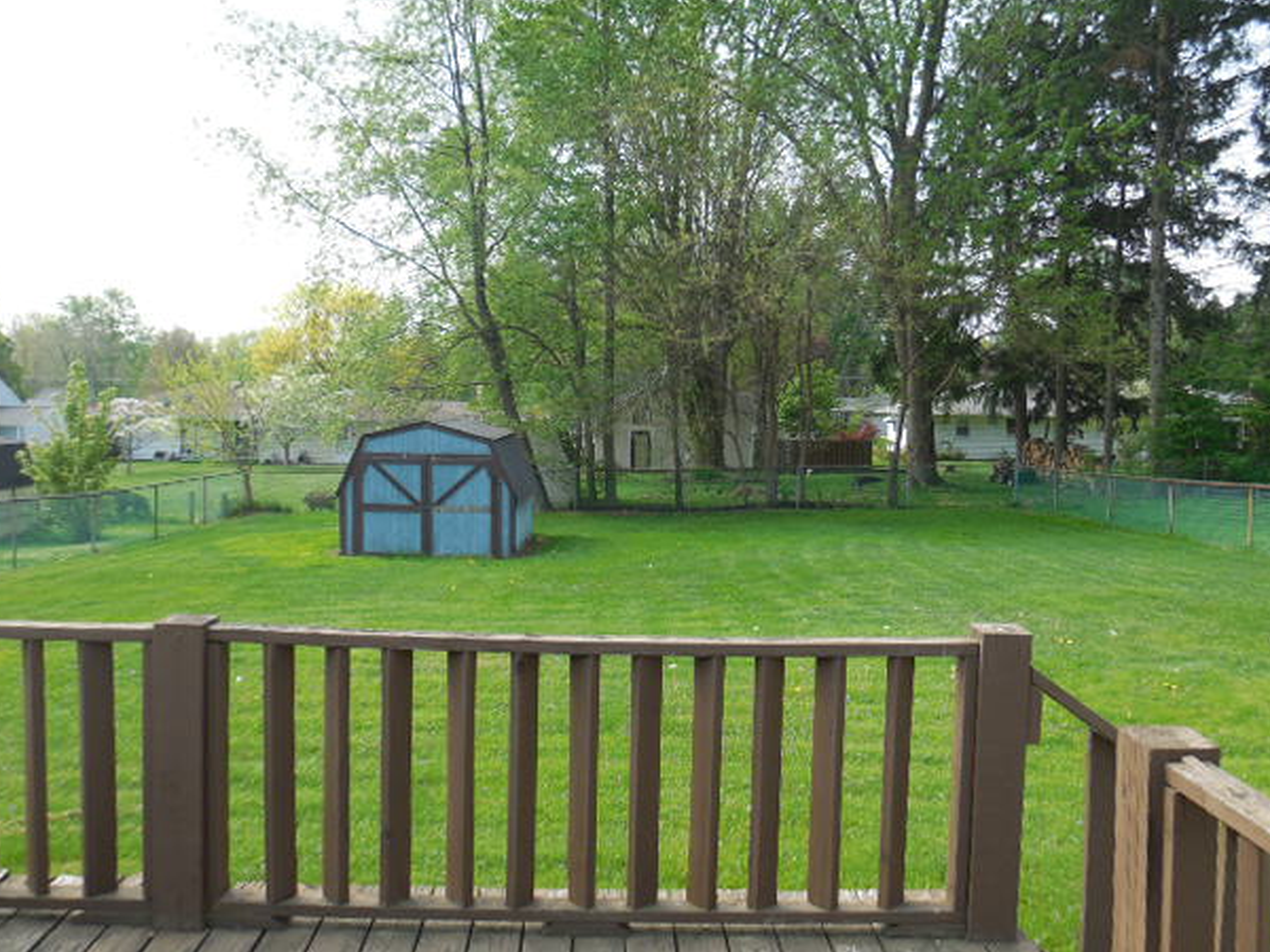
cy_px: 448
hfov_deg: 56.8
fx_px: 1174
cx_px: 643
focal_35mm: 32
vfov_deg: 44.1
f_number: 3.8
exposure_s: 1/320
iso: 125
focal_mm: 5.3
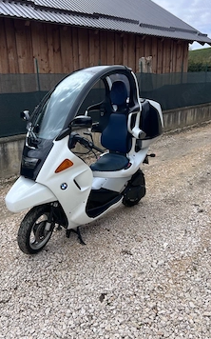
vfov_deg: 61.2
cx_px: 83
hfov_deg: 40.3
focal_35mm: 31
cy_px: 163
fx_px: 286
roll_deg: +1.9
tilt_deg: -15.0
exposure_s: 1/2571
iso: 50
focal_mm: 5.7
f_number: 1.5
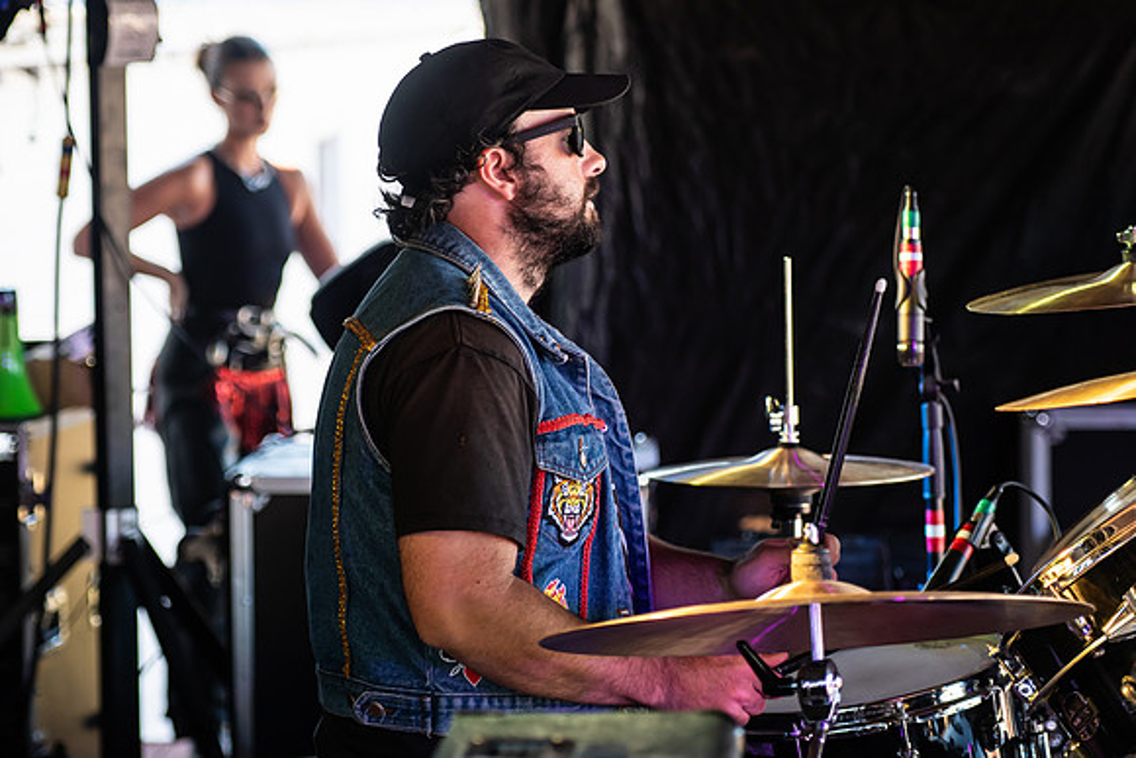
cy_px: 276
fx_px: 4024
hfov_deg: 16.1
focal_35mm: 128
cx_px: 502
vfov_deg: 10.8
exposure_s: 1/500
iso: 500
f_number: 2.8
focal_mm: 82
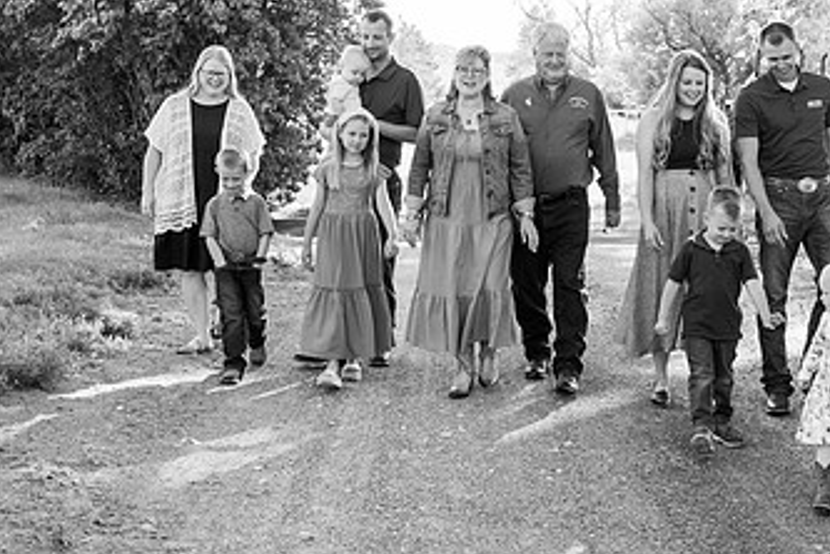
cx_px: 571
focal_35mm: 61
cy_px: 91
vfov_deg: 21.9
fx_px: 1406
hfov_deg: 32.5
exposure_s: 1/320
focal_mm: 35
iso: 800
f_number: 6.3
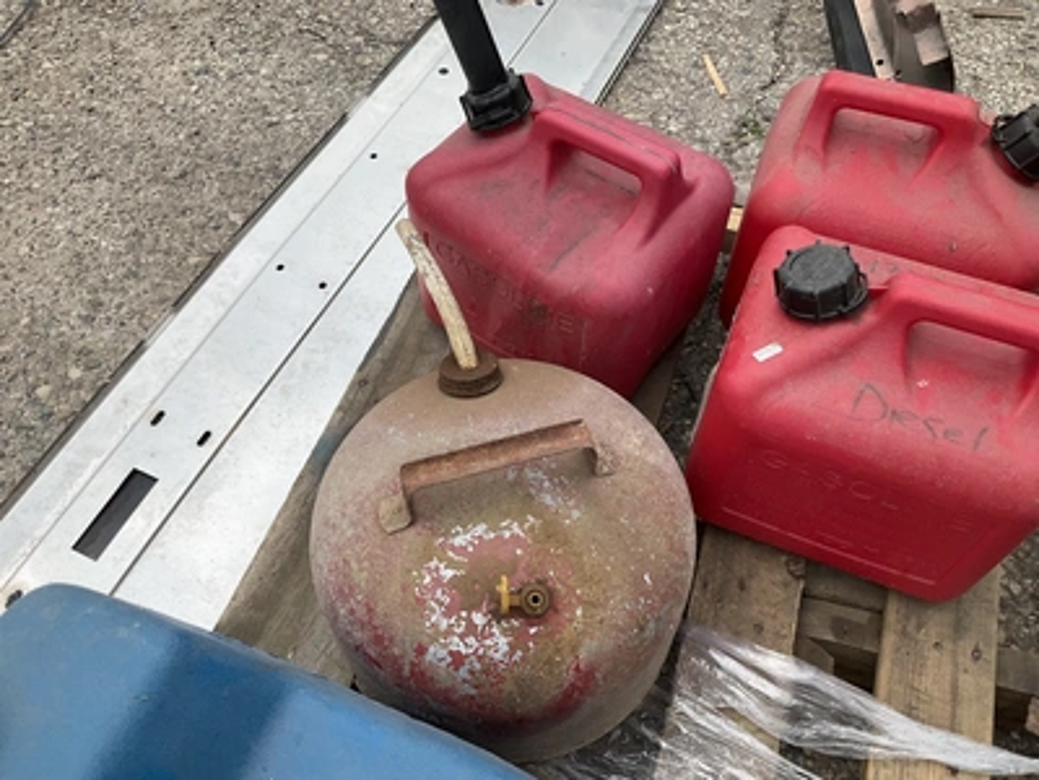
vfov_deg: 48.2
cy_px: 390
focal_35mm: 29
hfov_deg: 61.7
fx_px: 870
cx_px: 520
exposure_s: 1/1577
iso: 25
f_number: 1.8
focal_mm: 3
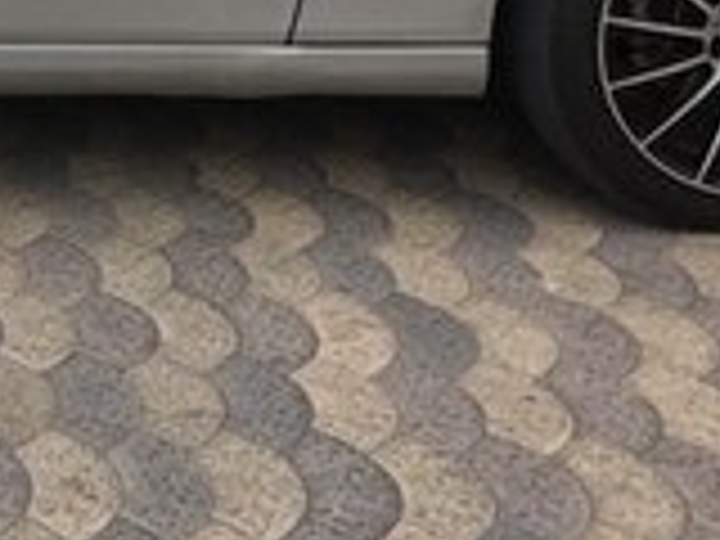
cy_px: -209
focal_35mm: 120
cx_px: -270
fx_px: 2496
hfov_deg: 15.5
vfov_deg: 11.9
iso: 25
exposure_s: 1/1923
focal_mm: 4.15
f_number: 2.2
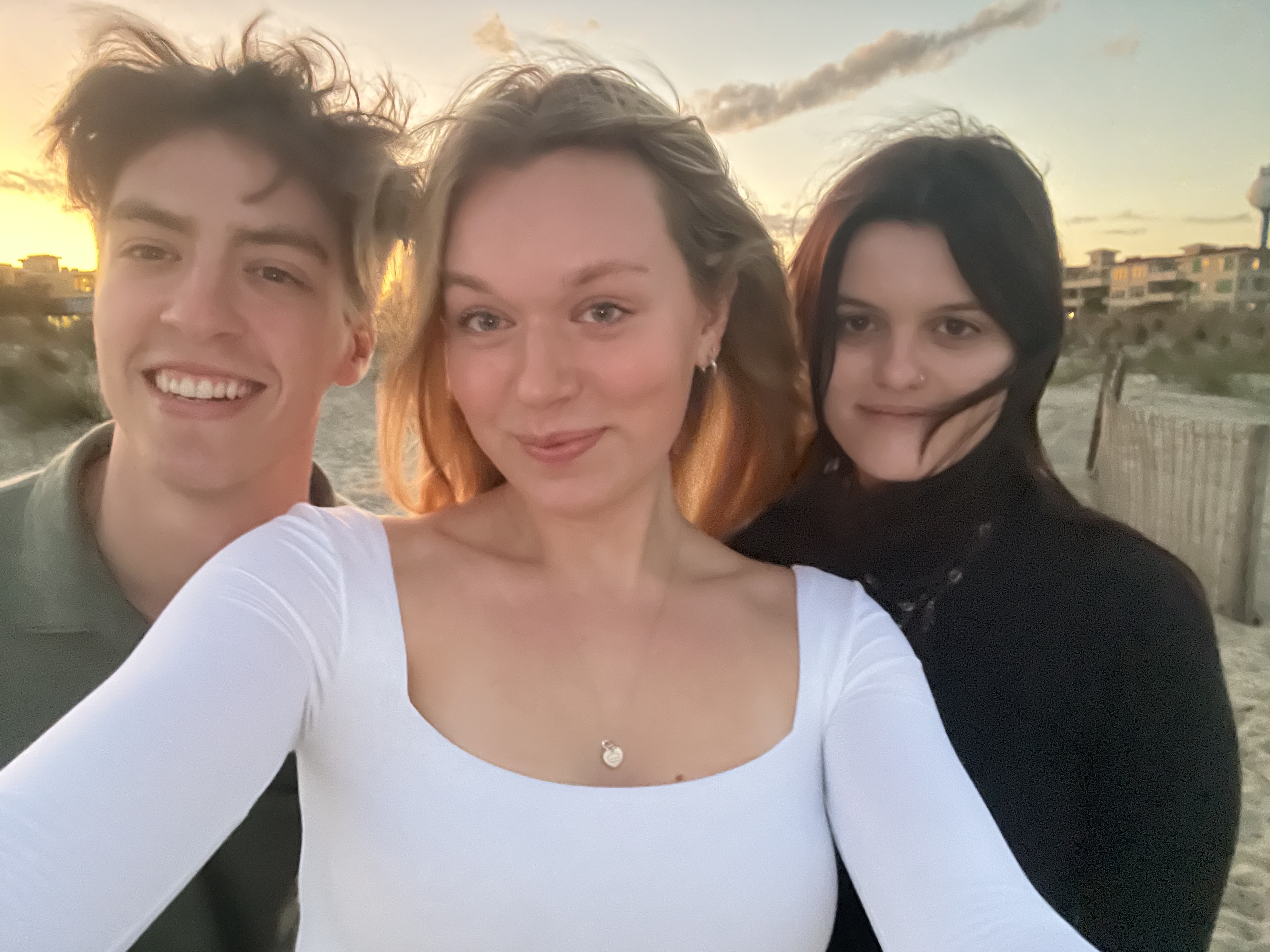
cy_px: 476
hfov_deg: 73.9
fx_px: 844
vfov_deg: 58.9
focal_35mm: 23
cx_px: 635
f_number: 2.2
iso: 2000
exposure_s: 1/15
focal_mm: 2.71
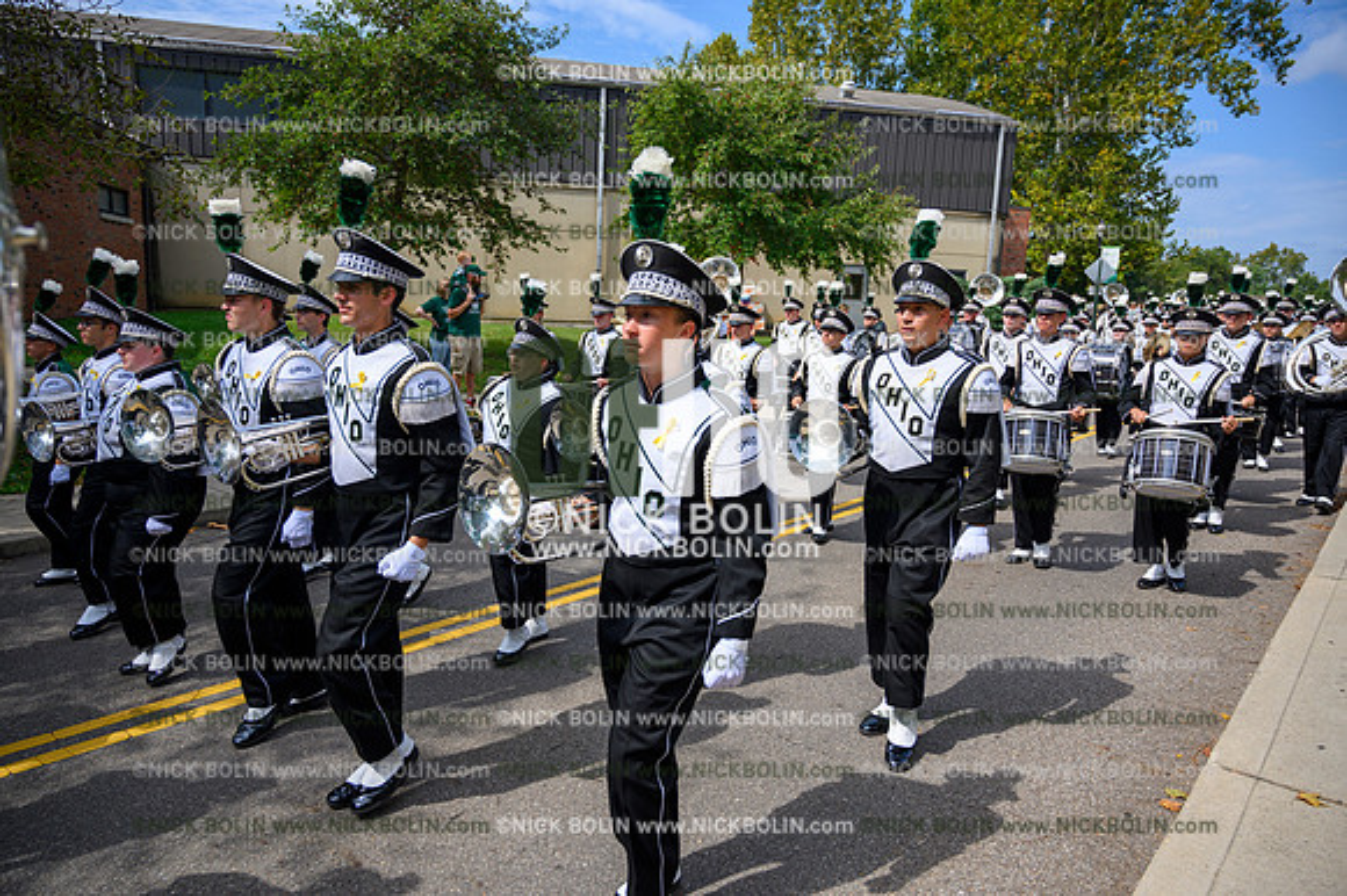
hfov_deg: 73.8
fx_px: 897
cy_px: 448
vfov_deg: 53.1
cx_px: 674
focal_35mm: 24
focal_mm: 24
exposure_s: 1/1250
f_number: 4
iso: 100
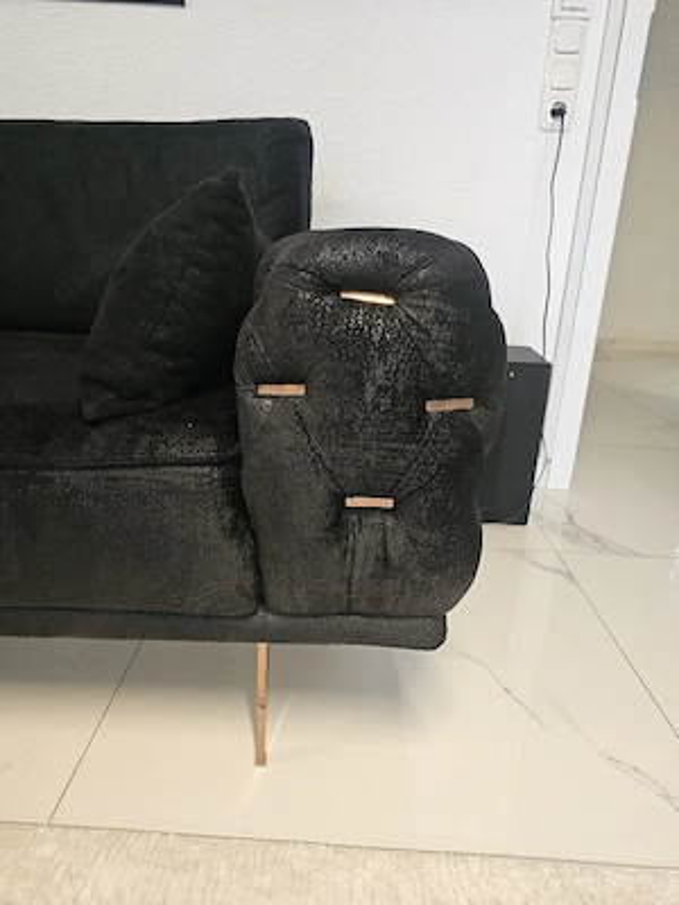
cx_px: 340
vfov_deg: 73.9
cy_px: 452
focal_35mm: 23
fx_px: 602
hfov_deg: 58.9
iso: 800
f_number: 1.7
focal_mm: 6.3
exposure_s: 1/101
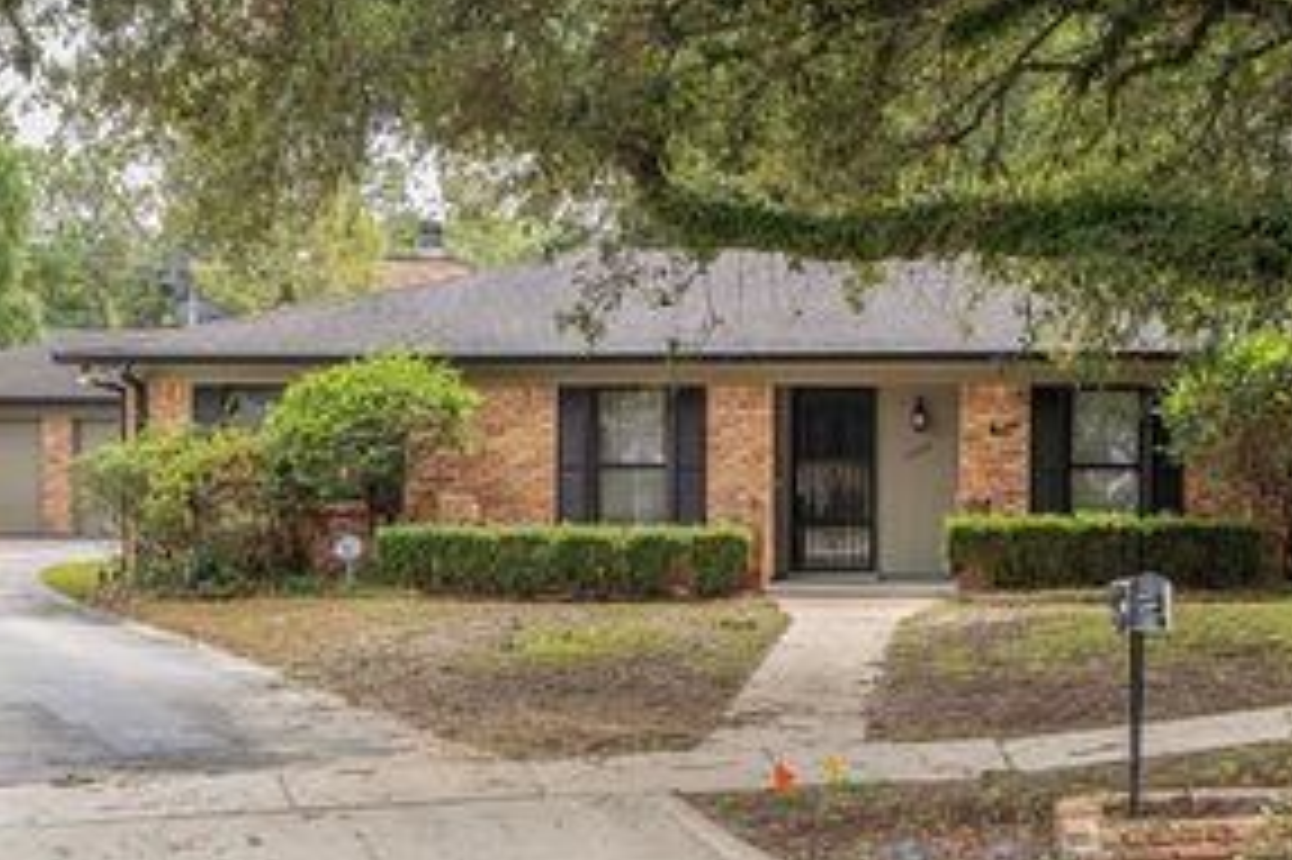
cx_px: 905
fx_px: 2188
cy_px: 425
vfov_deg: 22.2
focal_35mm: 61
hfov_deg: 32.5
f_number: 6.3
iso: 100
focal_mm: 35
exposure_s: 1/40
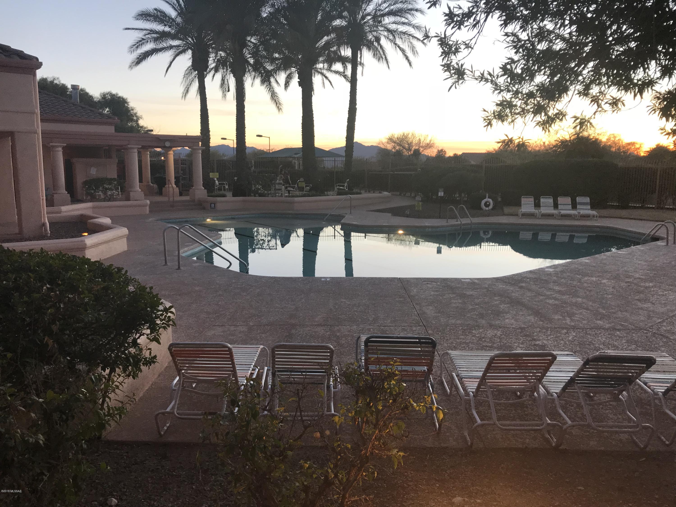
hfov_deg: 63.4
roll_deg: -0.1
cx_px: 338
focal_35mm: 28
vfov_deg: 49.7
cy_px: 254
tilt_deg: -8.4
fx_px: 547
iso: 32
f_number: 1.8
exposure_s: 1/60
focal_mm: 3.99
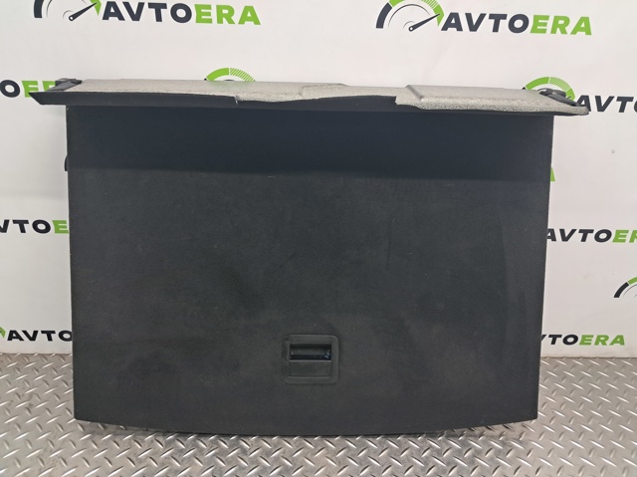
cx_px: 318
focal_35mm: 27
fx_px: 496
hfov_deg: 65.4
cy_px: 238
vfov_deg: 51.3
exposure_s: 1/50
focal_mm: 4
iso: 125
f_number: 1.8
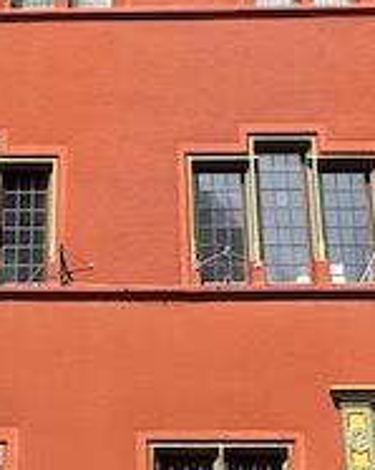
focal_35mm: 75
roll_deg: -0.4
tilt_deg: +19.8
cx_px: 53
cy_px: 229
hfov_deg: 20.1
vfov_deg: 25.4
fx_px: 1043
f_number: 2.2
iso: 50
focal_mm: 2.22
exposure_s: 1/1217
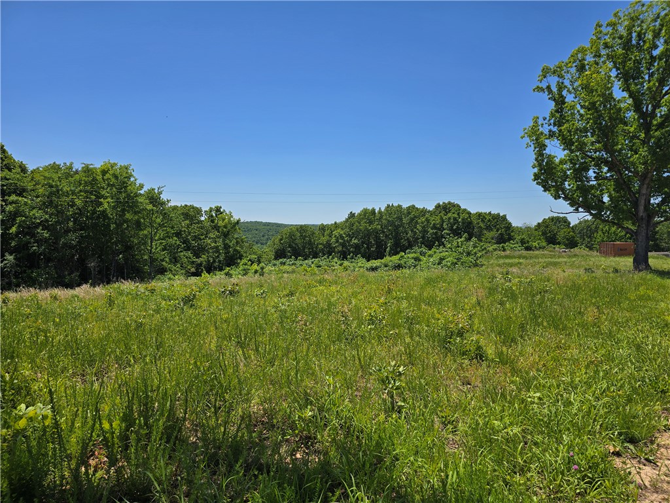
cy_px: 252
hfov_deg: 73.9
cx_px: 335
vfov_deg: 58.9
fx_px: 445
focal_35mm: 23
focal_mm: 6.3
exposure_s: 1/1167
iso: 12
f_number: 1.7
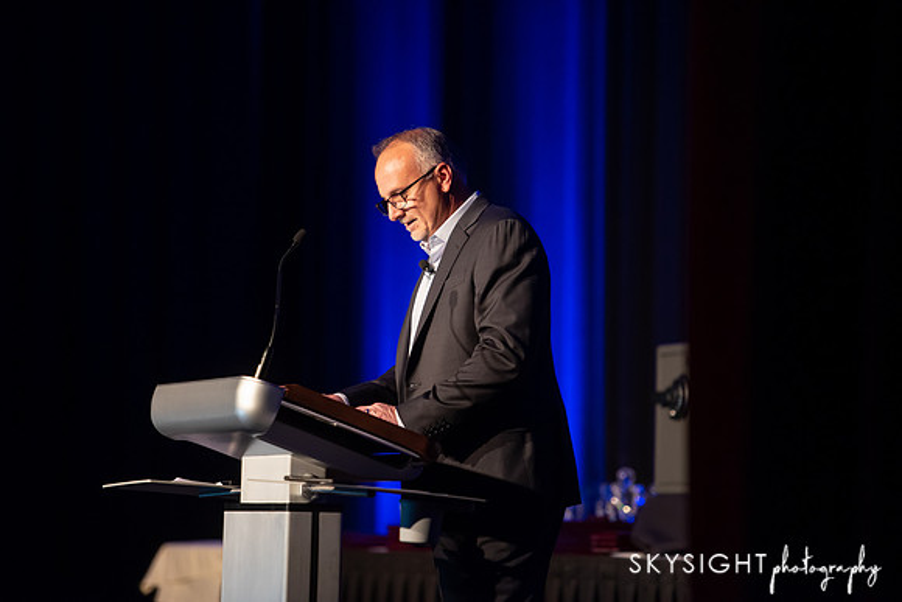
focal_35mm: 175
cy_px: 301
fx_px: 4386
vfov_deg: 7.9
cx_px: 451
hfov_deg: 11.7
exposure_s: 1/200
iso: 2500
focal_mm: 175
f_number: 2.8
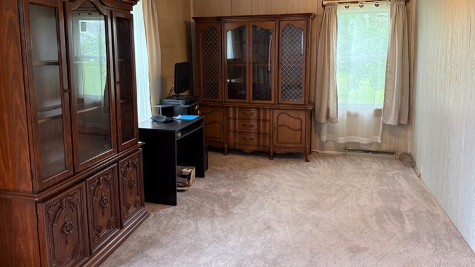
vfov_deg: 42.5
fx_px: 340
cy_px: 96
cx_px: 240
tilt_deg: -5.9
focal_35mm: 27
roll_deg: +1.0
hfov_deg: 69.9
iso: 320
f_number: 1.78
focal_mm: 6.76
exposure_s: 1/60
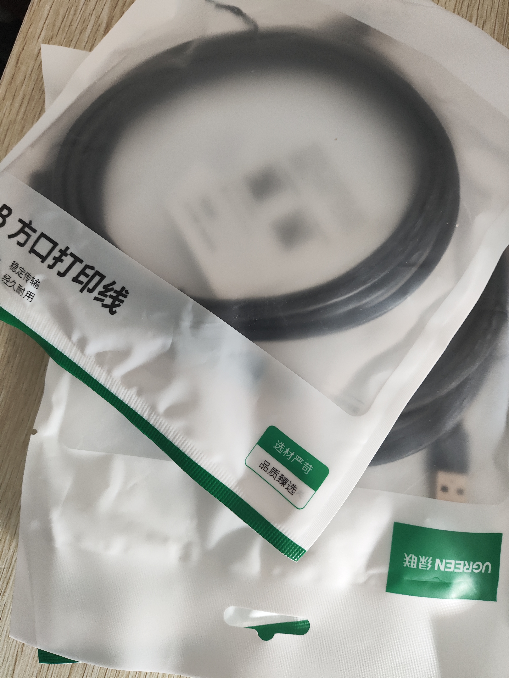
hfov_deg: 56.9
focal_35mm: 24
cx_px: 254
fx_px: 470
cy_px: 339
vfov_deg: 71.6
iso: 177
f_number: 1.8
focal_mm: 4.68
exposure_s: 1/50
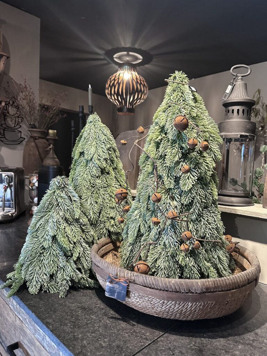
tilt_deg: -3.1
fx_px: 247
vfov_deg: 71.6
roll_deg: -1.8
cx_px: 134
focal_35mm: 24
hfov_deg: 56.8
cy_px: 178
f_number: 1.78
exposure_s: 1/50
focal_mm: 6.86
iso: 500
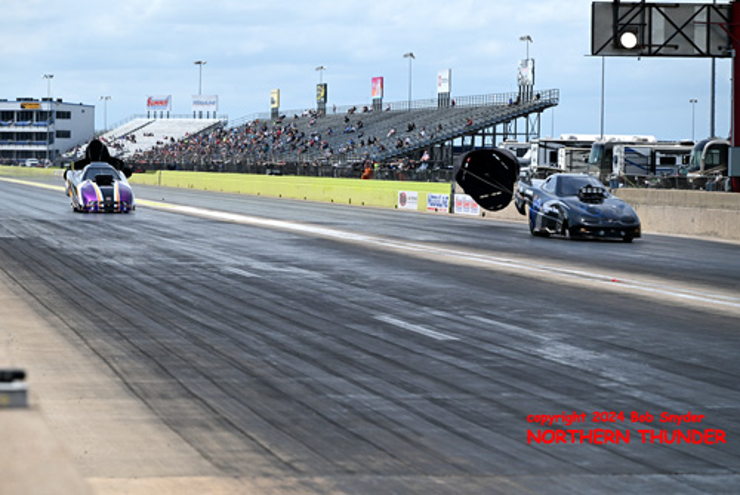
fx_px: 2365
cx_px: 370
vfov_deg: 11.9
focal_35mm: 115
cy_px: 248
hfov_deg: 17.8
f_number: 5.6
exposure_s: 1/2000
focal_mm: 115
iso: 250
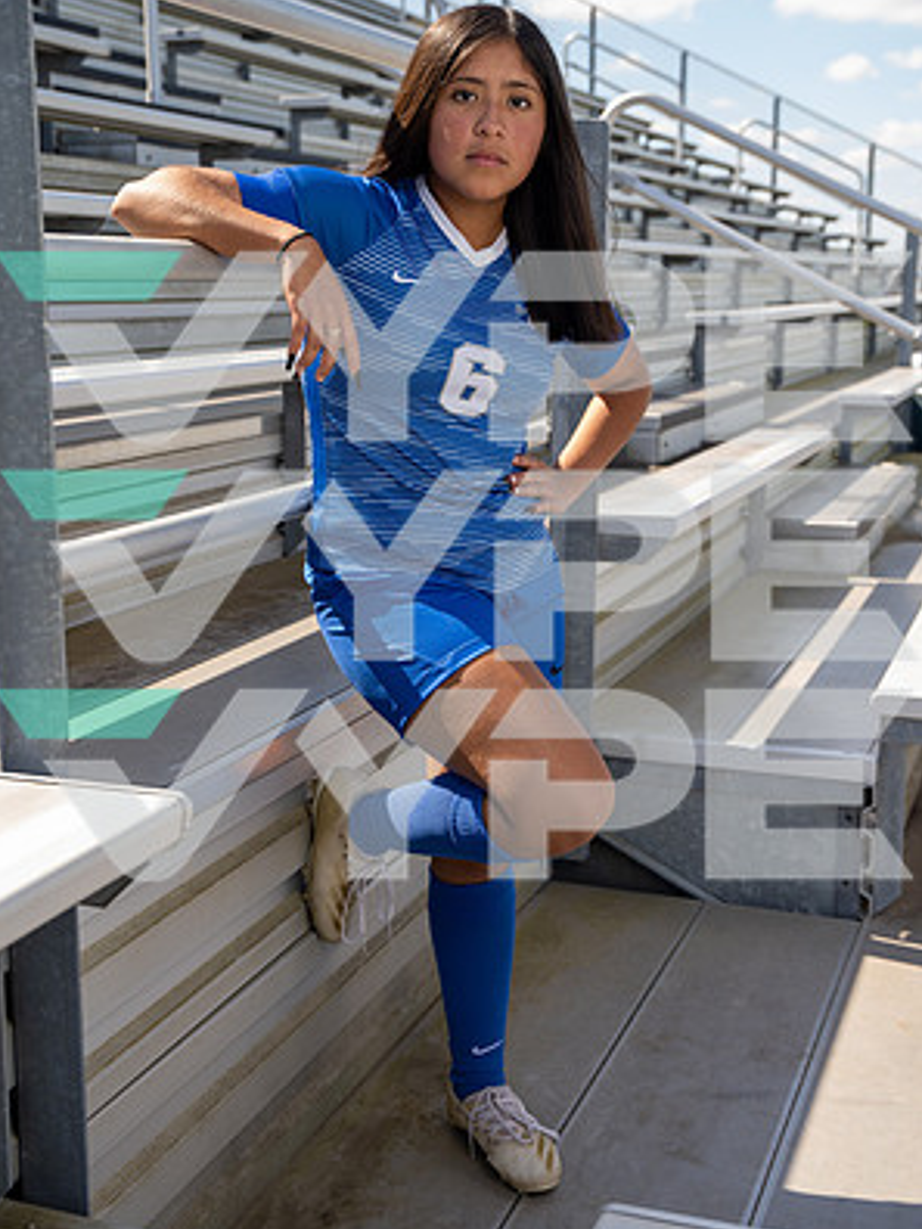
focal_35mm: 47
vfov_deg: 40.4
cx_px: 459
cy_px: 568
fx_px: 1669
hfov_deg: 30.9
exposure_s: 1/200
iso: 50
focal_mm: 43
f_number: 4.5
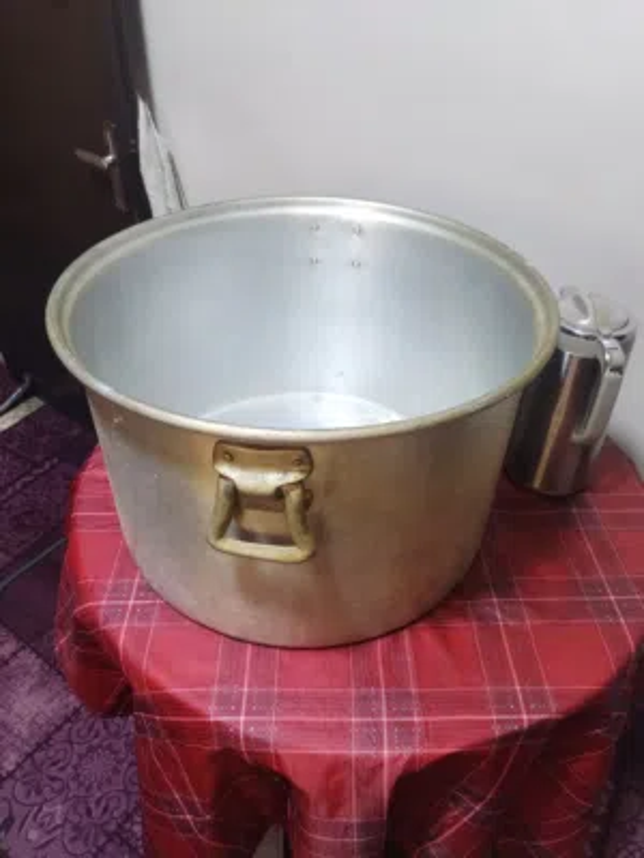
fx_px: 719
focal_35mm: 29
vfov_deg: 61.7
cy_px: 429
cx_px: 322
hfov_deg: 48.2
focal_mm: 4.75
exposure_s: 1/33.3
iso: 635
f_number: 1.8
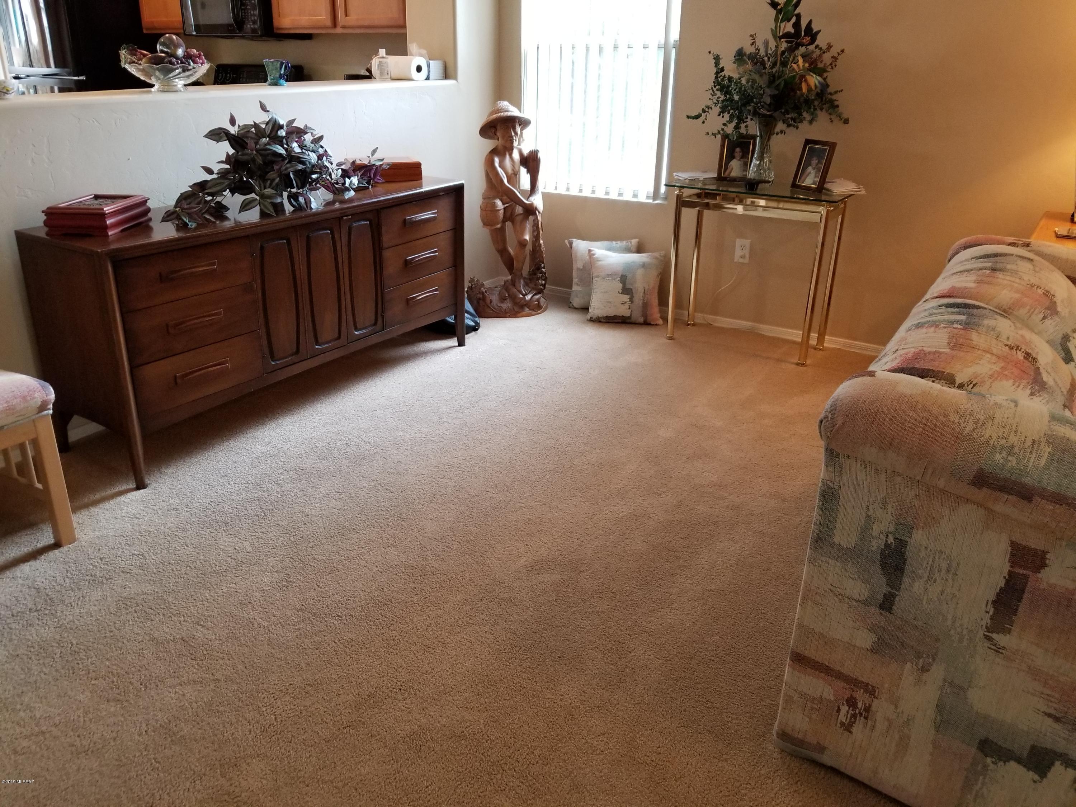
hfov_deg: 67.3
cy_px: 404
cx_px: 538
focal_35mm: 26
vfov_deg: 53.1
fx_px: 808
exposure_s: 1/60
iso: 200
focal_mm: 4.25
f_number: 1.7
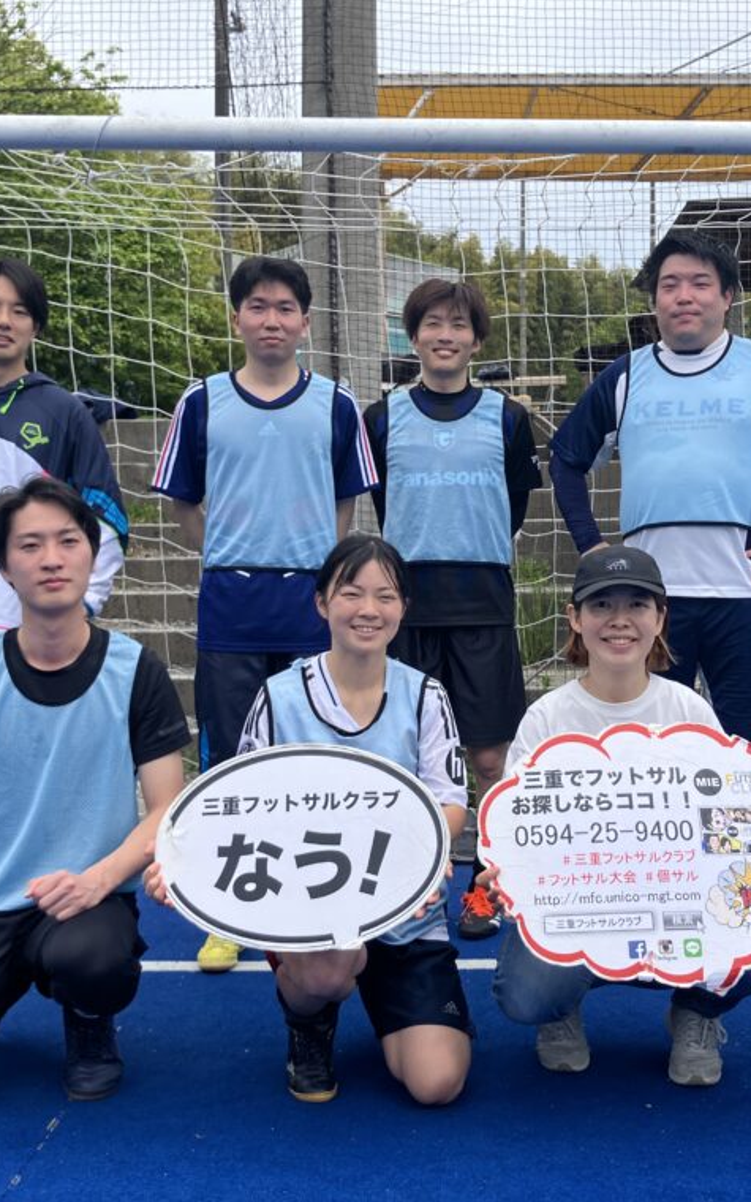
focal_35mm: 40
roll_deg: -1.0
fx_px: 1310
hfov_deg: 31.9
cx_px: 447
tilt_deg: -1.5
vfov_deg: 49.3
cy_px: 596
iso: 32
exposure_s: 1/1946
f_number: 1.8
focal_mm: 3.99
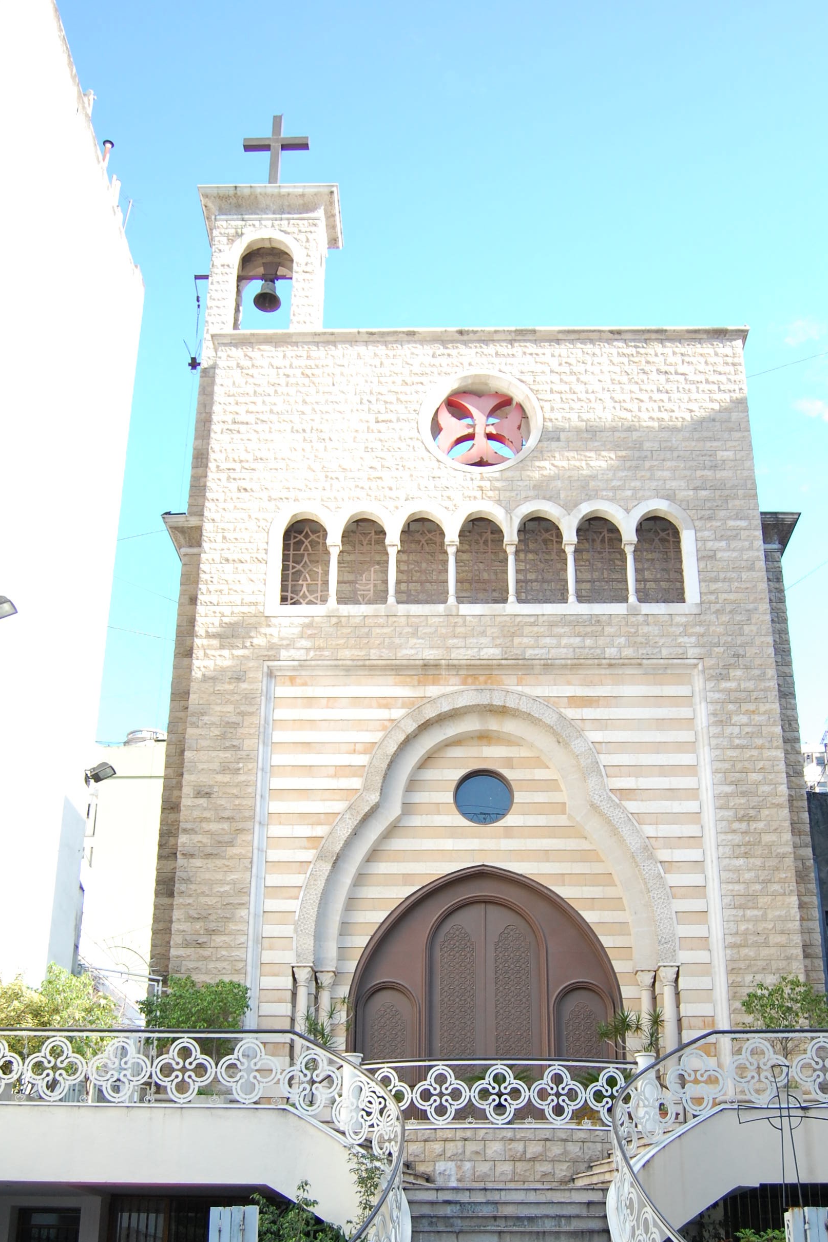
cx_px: 434
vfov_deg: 47.1
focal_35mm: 41
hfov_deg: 32.6
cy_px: 755
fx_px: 1414
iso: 400
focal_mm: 22
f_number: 3.8
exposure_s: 1/640
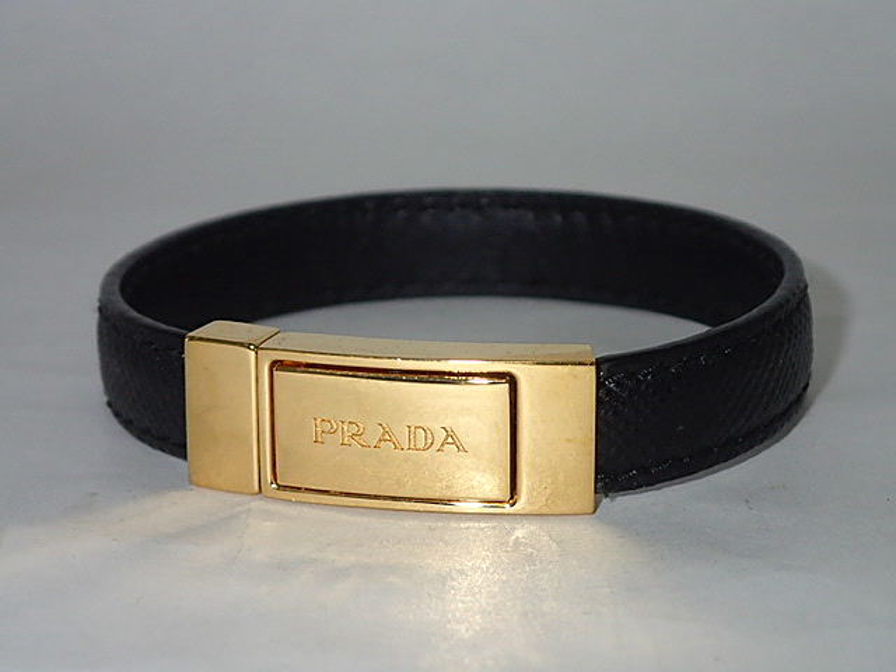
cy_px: 336
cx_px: 448
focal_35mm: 91
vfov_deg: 16.2
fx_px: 2355
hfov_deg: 21.5
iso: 500
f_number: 14
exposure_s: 1/100
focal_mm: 16.48
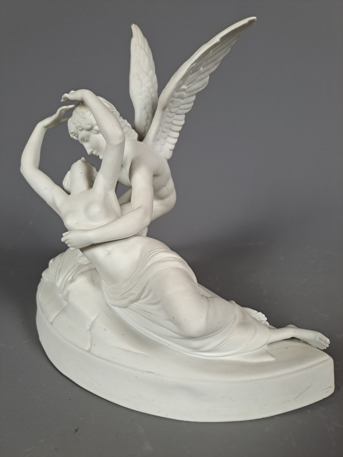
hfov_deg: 56.8
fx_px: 317
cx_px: 172
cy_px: 228
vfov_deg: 71.6
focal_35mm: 24
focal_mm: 5.23
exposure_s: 1/50
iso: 125
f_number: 1.8
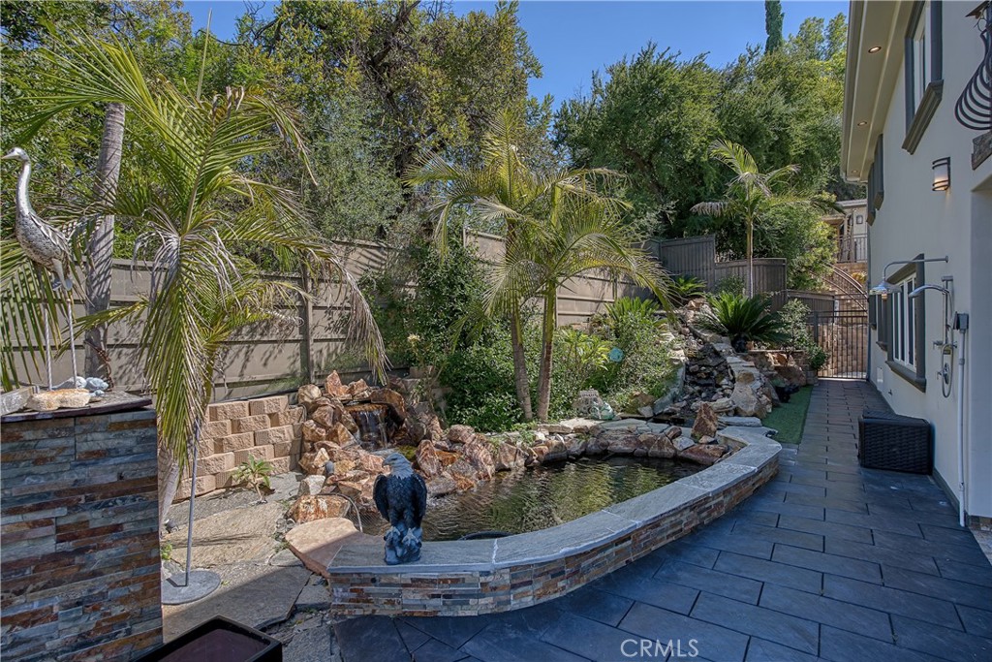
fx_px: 468
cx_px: 496
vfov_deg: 70.5
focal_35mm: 17
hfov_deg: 93.3
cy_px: 331
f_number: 8
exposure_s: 1/60
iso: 100
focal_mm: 17
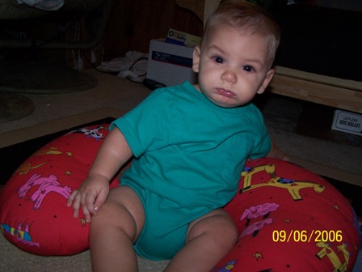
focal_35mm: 40
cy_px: 136
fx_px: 418
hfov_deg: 46.8
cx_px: 181
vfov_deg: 36.0
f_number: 2.8
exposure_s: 1/60
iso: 140
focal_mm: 6.7
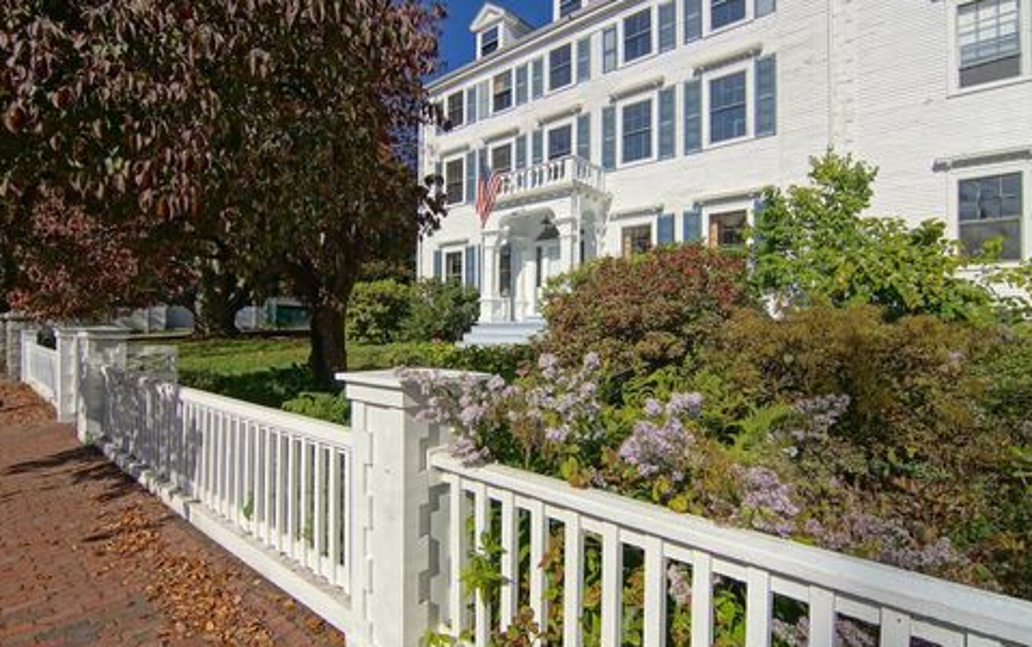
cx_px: 524
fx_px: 493
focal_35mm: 18
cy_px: 322
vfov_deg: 66.5
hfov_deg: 92.6
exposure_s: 1/640
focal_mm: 11
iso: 100
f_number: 8
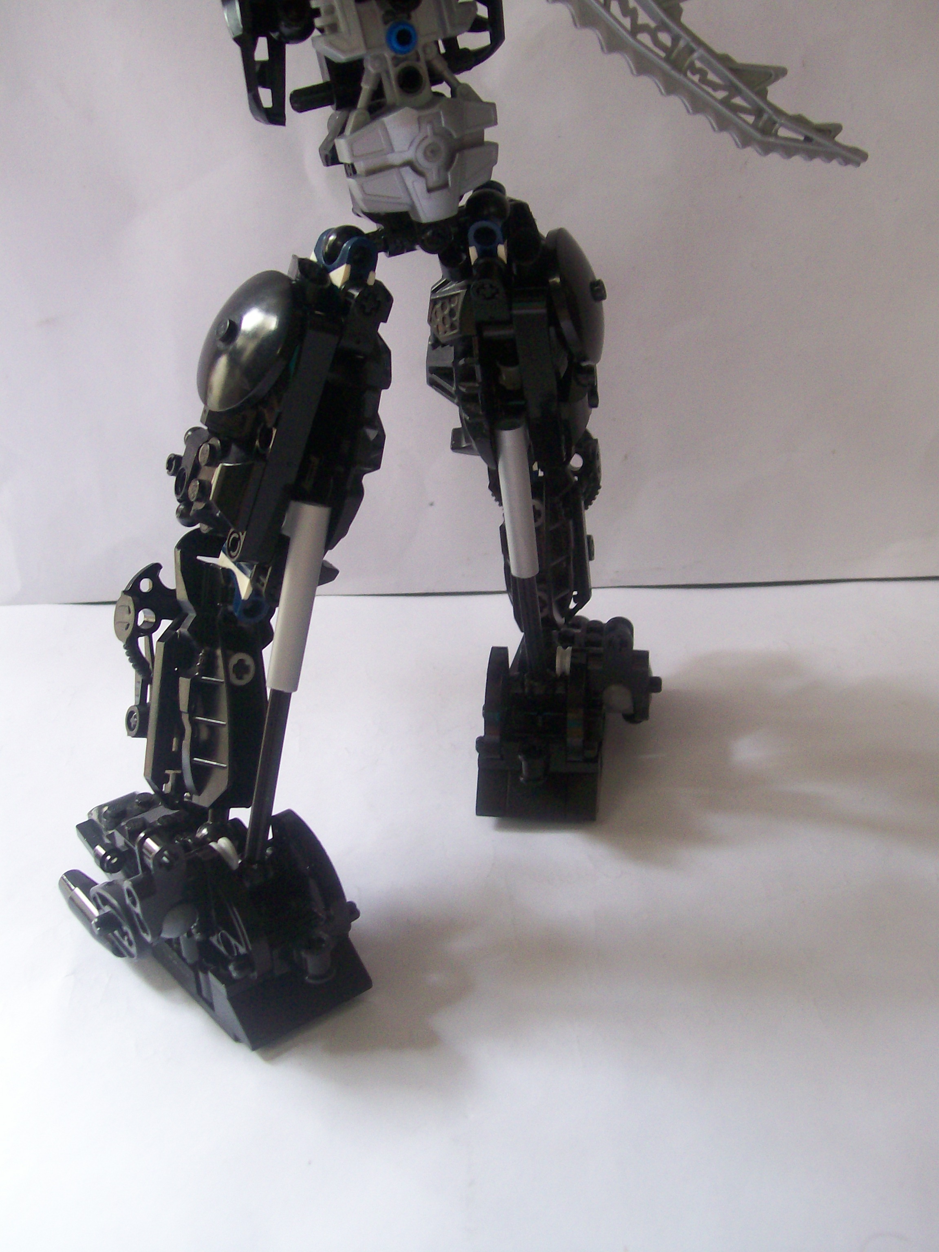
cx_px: 470
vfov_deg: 51.4
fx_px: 1302
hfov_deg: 39.7
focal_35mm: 36
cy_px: 626
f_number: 2.7
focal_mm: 6
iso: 129
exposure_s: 1/32
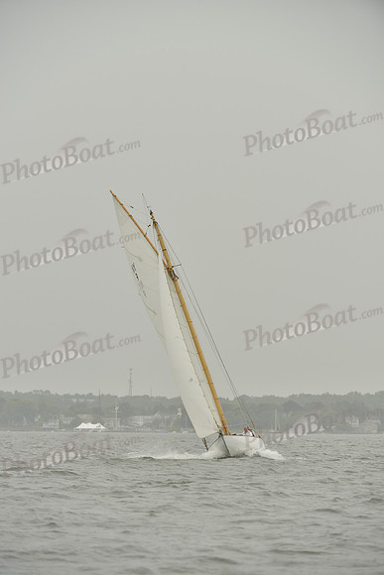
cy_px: 288
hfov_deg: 6.9
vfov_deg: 10.3
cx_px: 192
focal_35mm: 200
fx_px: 3198
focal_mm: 200
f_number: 5
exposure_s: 1/640
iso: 400
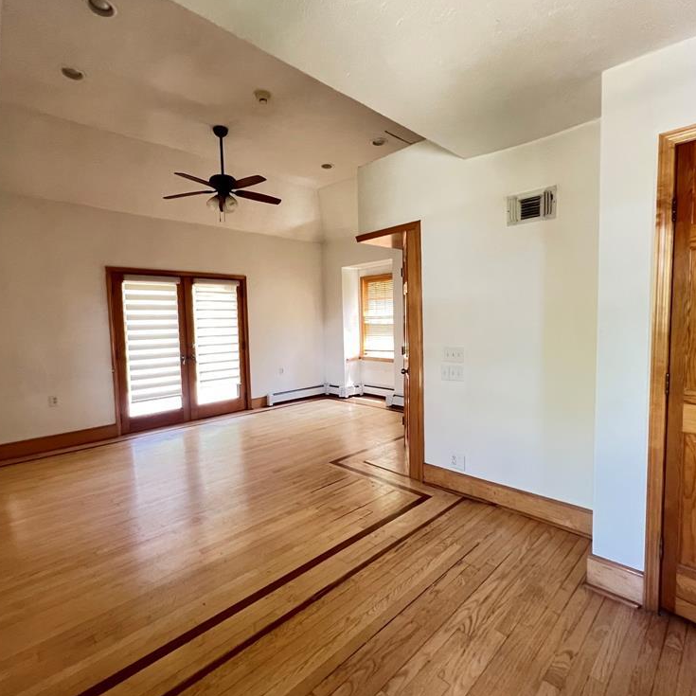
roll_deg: +1.2
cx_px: 335
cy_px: 343
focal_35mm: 16
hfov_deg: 87.4
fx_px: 364
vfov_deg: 87.4
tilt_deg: -3.8
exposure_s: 1/60
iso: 500
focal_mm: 1.57
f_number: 1.8
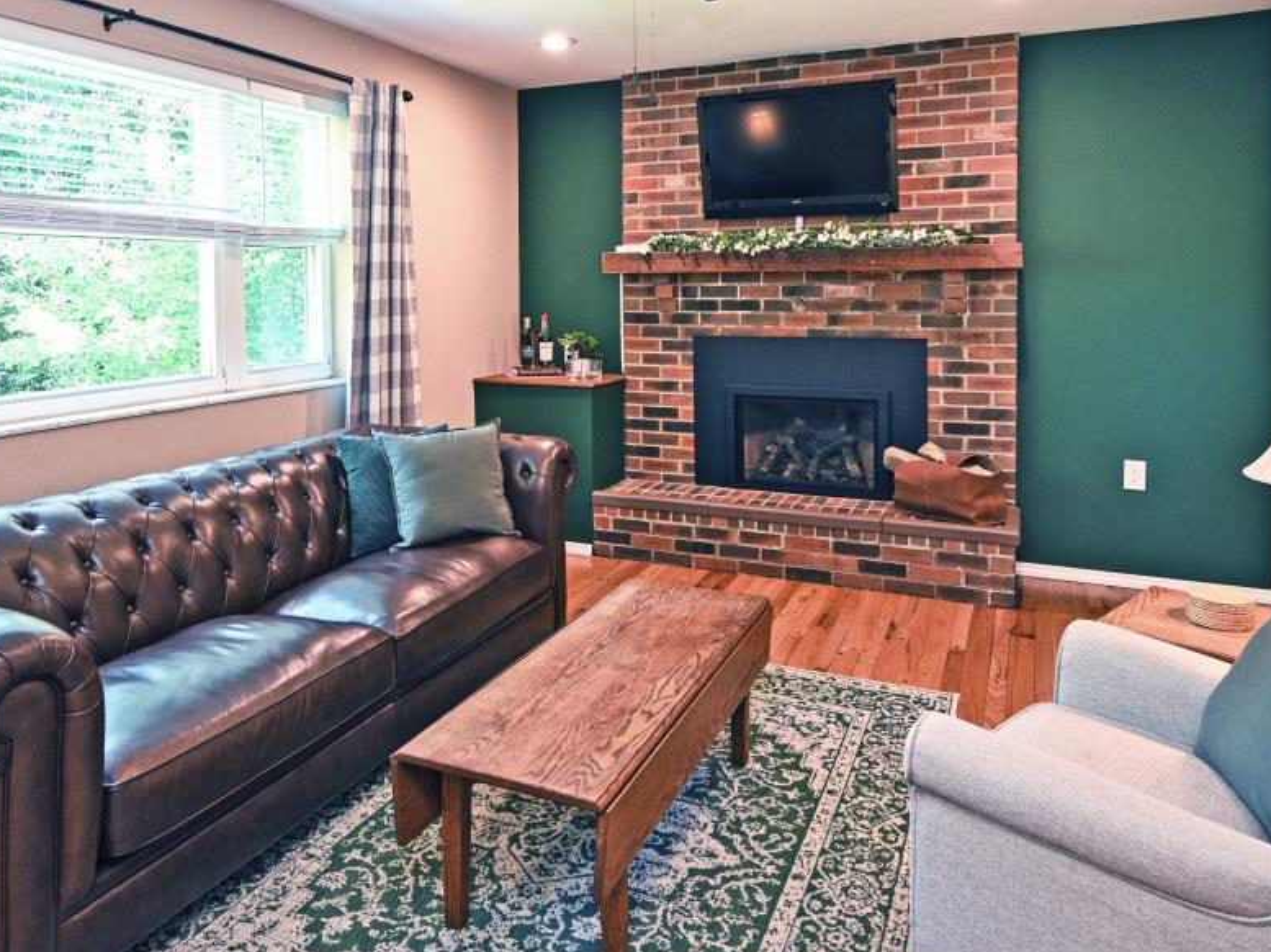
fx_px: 954
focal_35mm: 26
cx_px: 551
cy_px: 293
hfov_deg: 67.0
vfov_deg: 51.7
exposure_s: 1/60
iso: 720
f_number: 4
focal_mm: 14
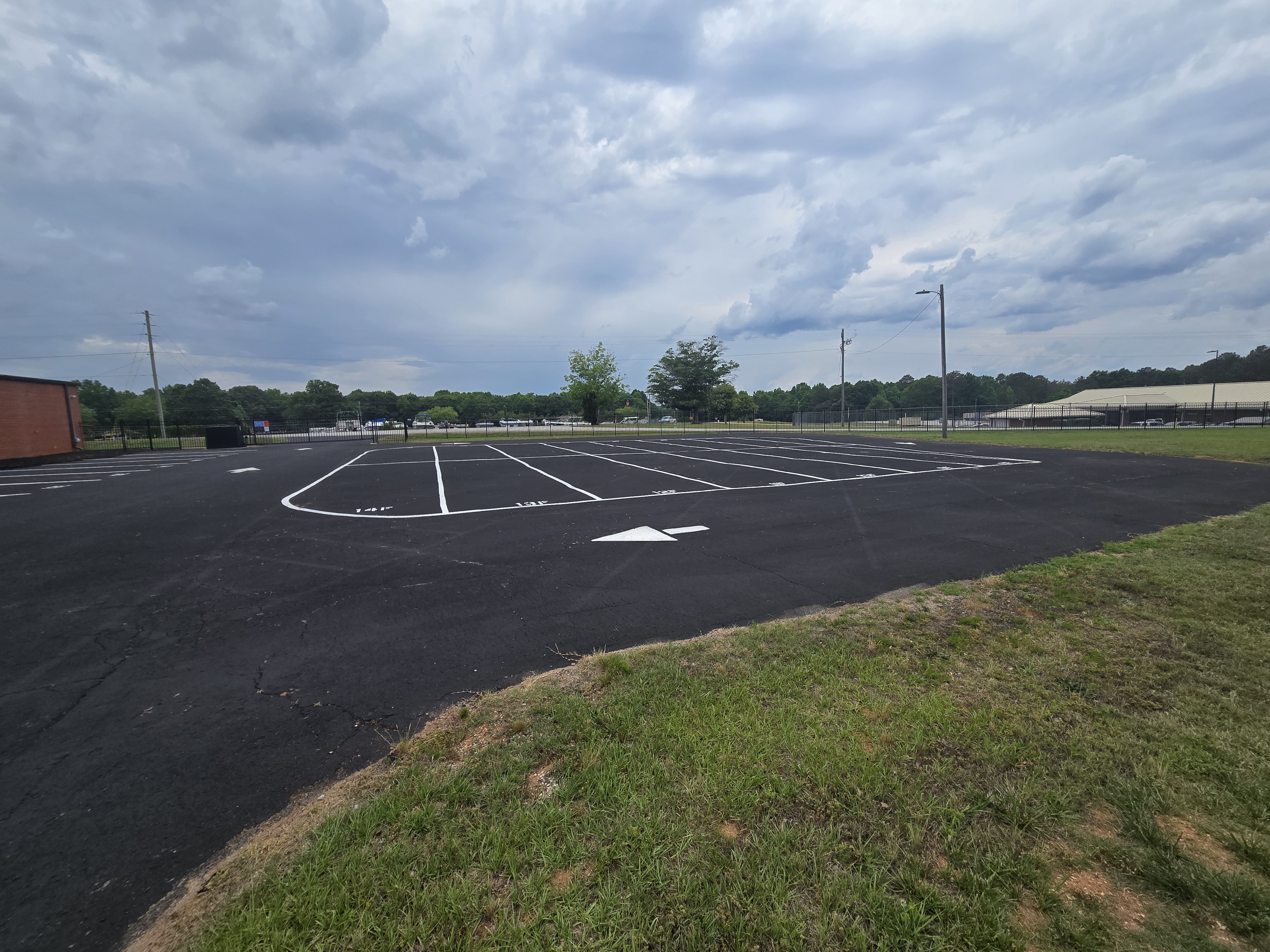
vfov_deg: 89.9
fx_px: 477
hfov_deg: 106.2
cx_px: 635
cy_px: 476
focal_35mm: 13
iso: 50
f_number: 2.2
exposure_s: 1/2378
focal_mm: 2.2
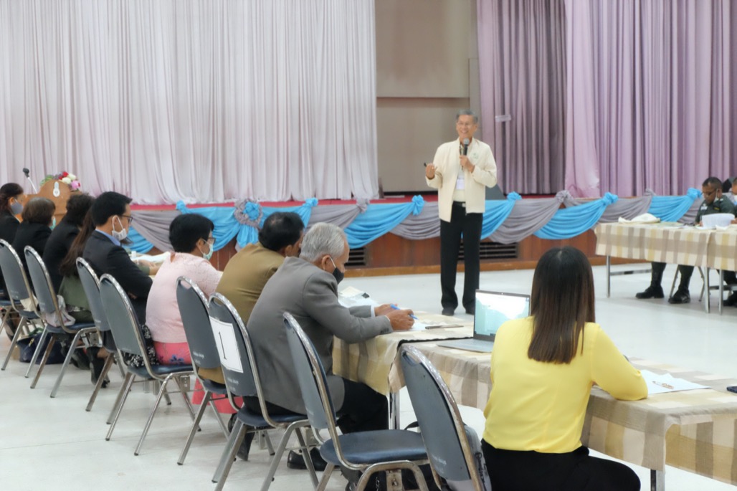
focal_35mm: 75
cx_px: 368
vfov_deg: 18.2
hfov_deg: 27.0
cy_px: 246
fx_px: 1535
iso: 6400
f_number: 5.6
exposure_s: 1/70
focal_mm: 50
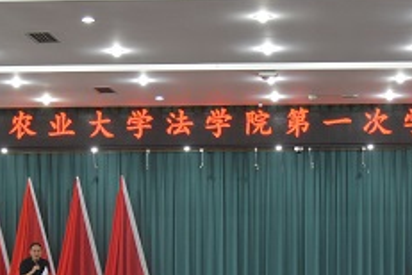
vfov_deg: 14.3
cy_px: 271
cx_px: 269
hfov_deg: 21.6
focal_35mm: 94
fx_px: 1077
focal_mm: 29
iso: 2000
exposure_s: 1/125
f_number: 5.6
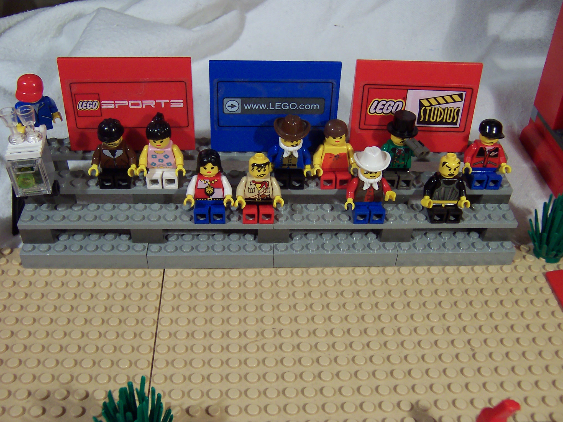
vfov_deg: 39.7
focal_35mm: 36
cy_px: 211
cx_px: 282
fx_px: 586
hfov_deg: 51.4
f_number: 2.8
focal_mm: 5.6
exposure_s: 1/30
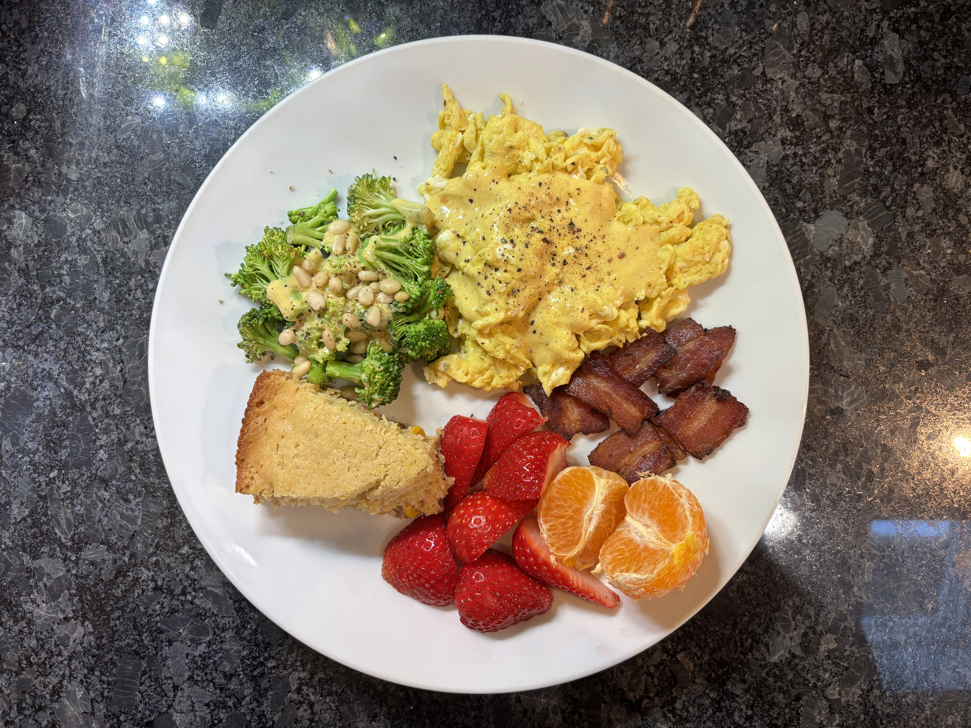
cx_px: 486
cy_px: 364
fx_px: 729
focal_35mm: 26
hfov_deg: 67.3
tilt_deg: -88.9
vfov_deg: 53.1
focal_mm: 5.96
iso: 100
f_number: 1.6
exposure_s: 1/120
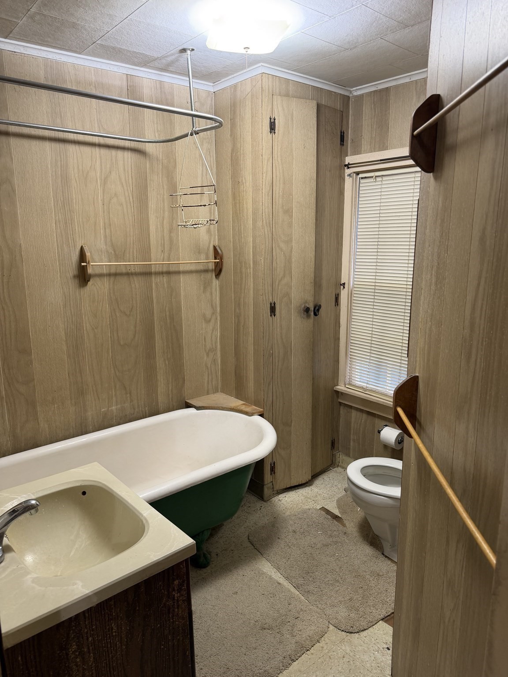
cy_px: 338
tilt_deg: -11.8
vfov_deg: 71.6
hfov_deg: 56.8
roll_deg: +0.1
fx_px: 470
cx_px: 254
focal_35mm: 24
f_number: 1.78
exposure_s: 1/60
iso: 125
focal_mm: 6.76
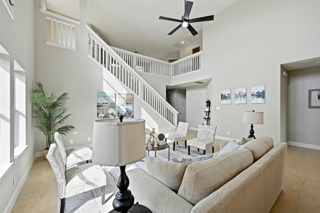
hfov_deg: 104.2
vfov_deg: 81.2
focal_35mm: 14
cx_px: 160
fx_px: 124
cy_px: 106
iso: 100
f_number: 8
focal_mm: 14
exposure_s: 1/125
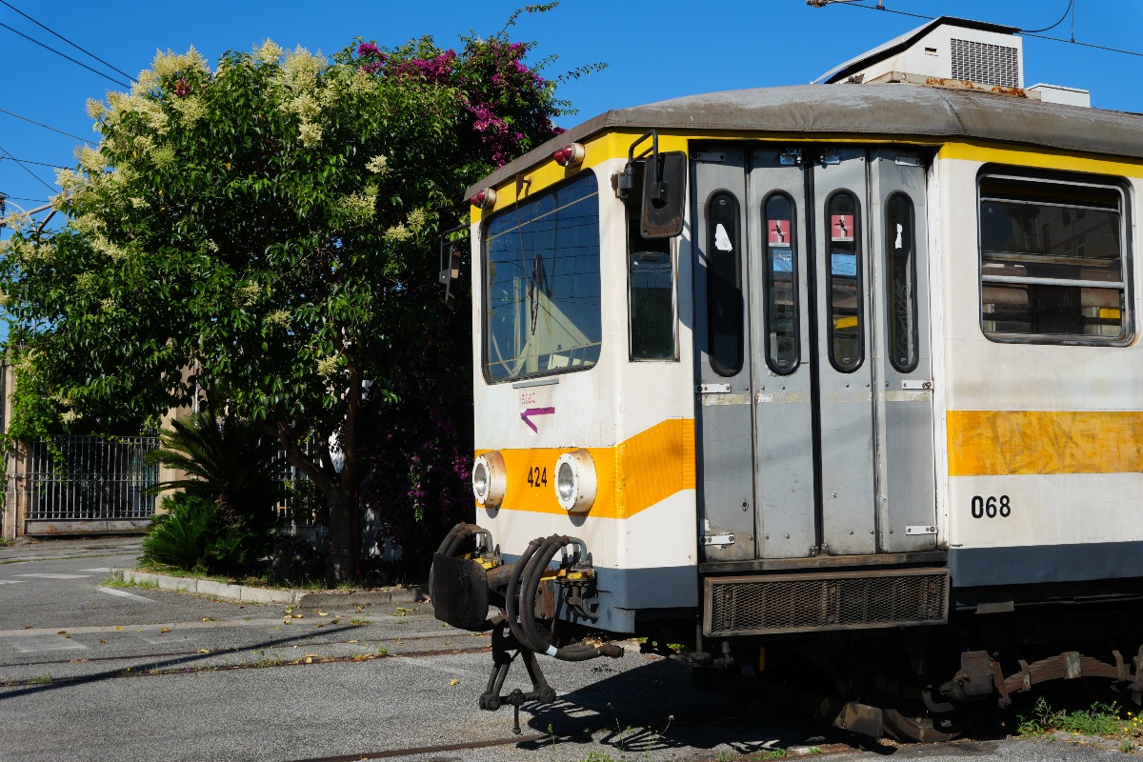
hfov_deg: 46.4
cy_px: 381
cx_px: 572
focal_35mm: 42
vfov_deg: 31.9
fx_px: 1333
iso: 100
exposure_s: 1/200
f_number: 11
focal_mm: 28
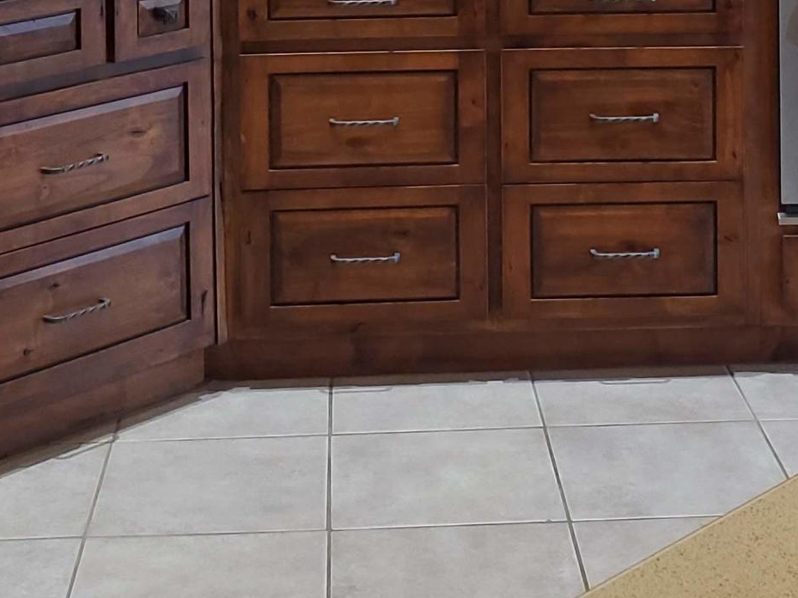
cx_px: 474
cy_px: -158
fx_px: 1936
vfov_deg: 16.7
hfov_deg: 23.3
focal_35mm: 84
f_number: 2.4
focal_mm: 4.3
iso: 200
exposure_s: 1/59
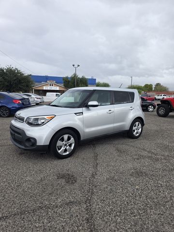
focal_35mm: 23
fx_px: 154
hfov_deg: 58.9
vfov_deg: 73.9
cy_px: 116
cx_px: 87
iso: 80
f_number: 1.7
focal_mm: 6.3
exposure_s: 1/1422
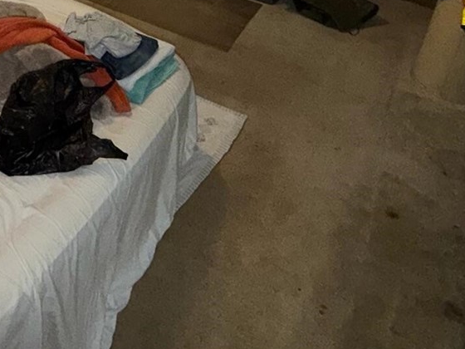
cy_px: -72
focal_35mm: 40
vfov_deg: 30.4
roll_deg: -0.4
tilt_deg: -23.5
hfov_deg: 42.9
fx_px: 537
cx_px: 47
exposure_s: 1/60
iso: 160
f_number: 2.2
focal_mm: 2.22
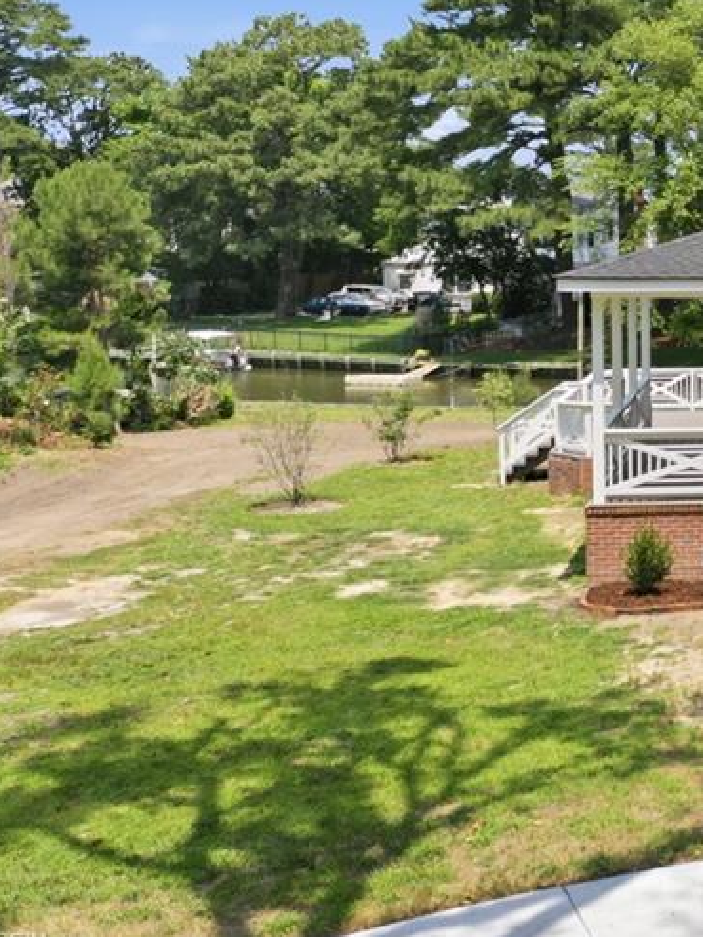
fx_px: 1516
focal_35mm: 56
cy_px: 310
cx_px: 964
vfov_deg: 34.0
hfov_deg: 22.7
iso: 100
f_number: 5.6
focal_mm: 10.3
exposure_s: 1/320
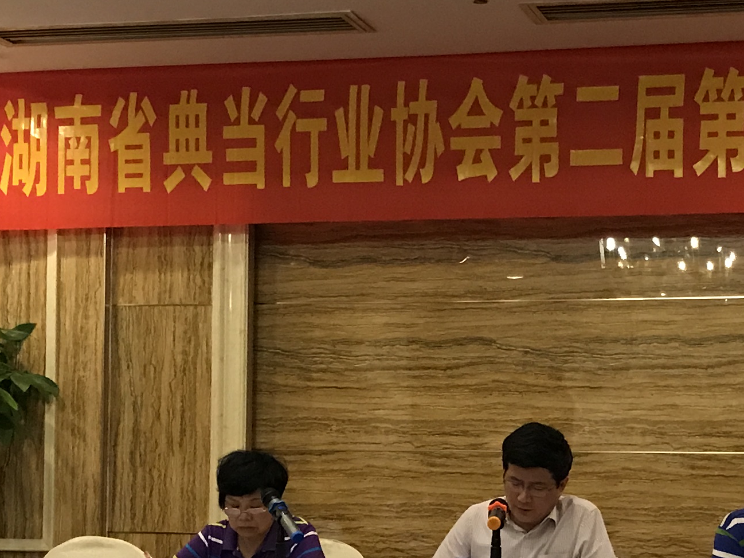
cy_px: 502
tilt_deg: +1.2
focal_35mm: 87
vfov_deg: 16.7
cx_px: 533
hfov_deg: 22.4
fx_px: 1870
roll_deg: -0.3
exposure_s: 1/13
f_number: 1.8
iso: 100
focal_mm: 3.99
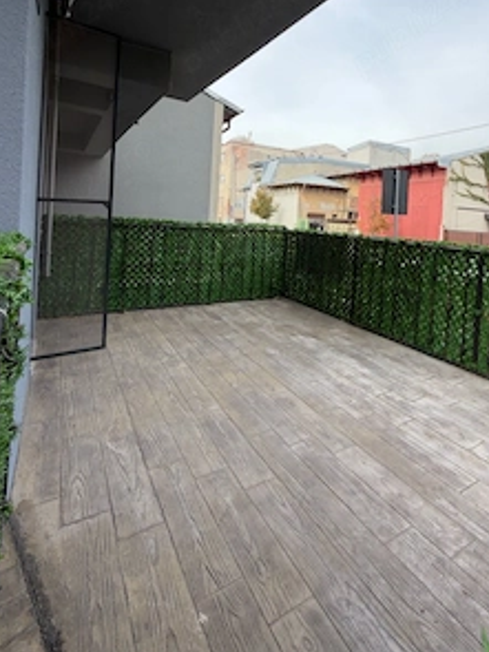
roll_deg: -1.9
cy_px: 219
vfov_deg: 81.9
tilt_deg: +0.4
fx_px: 358
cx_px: 296
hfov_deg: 67.9
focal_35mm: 19
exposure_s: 1/301
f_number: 2.2
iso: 20
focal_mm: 2.22
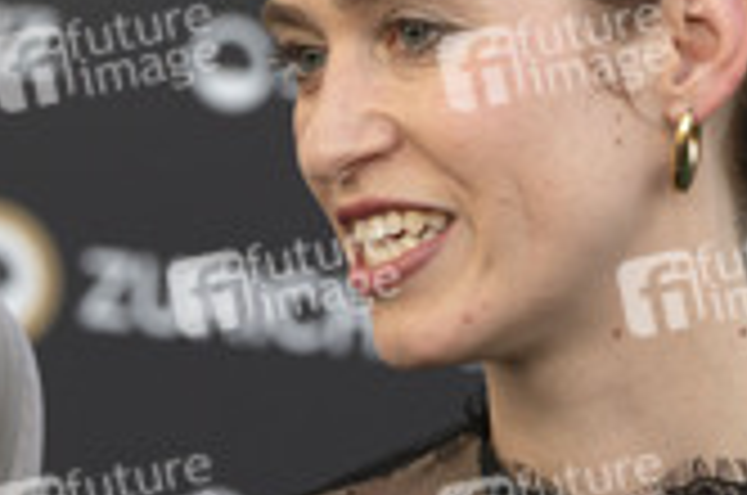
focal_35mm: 329
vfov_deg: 4.2
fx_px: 6814
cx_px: 164
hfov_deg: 6.3
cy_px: 171
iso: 400
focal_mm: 121
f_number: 6.3
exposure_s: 1/200
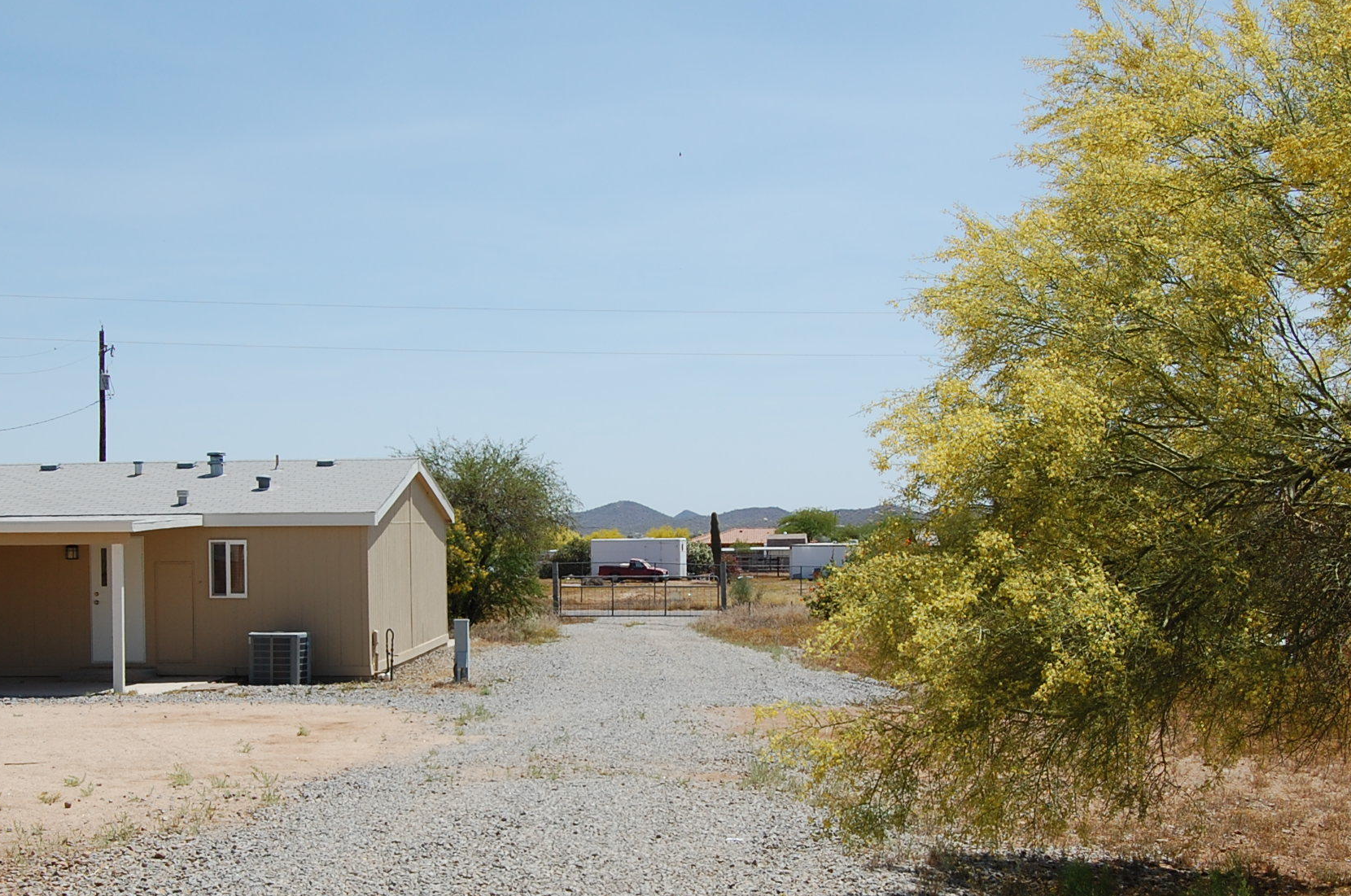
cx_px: 595
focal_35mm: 53
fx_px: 1986
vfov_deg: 25.3
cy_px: 579
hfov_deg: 37.5
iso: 200
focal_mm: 26
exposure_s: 1/400
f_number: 10
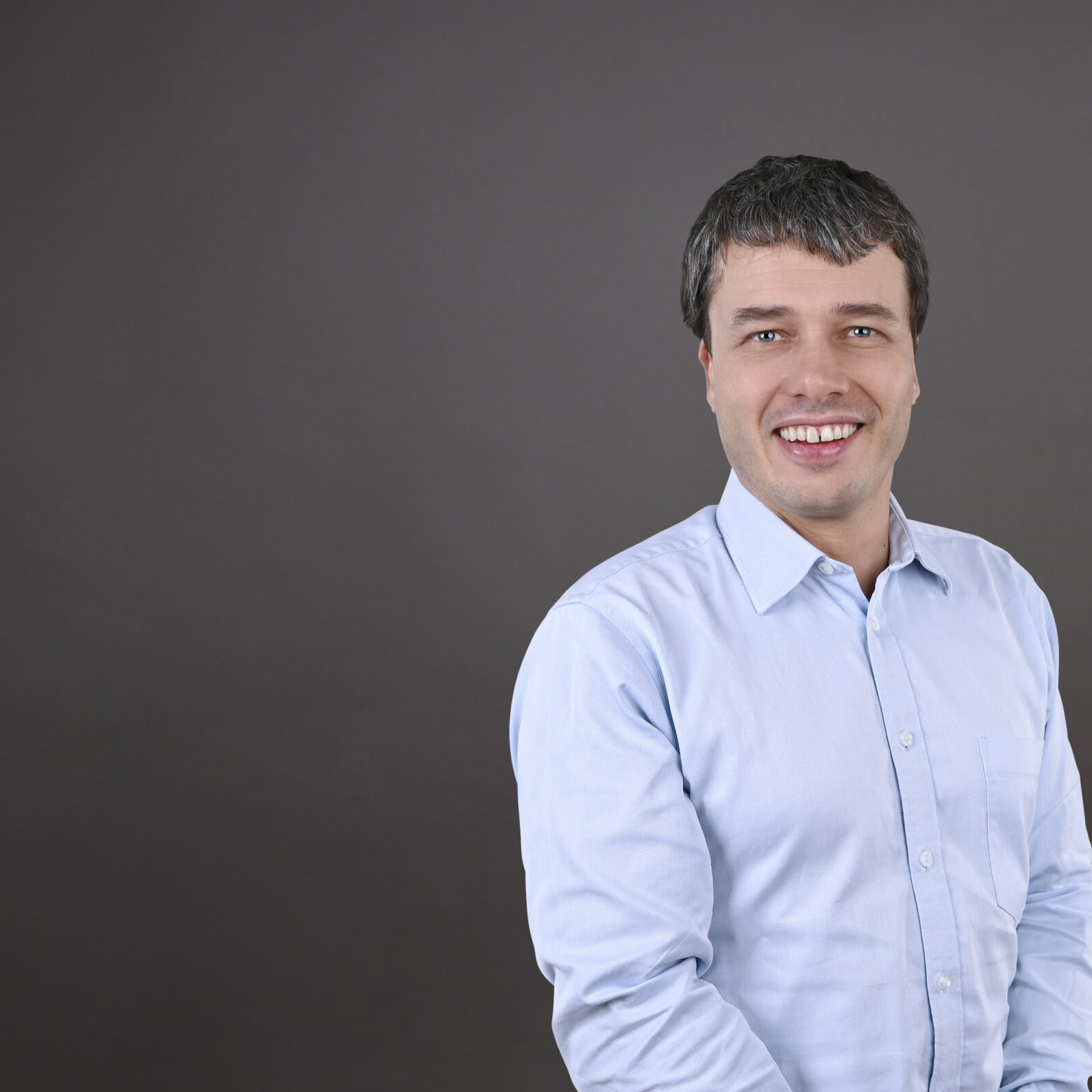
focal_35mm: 56
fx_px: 1999
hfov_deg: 30.1
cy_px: 581
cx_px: 809
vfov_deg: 30.6
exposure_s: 1/160
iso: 100
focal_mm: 41
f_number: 8
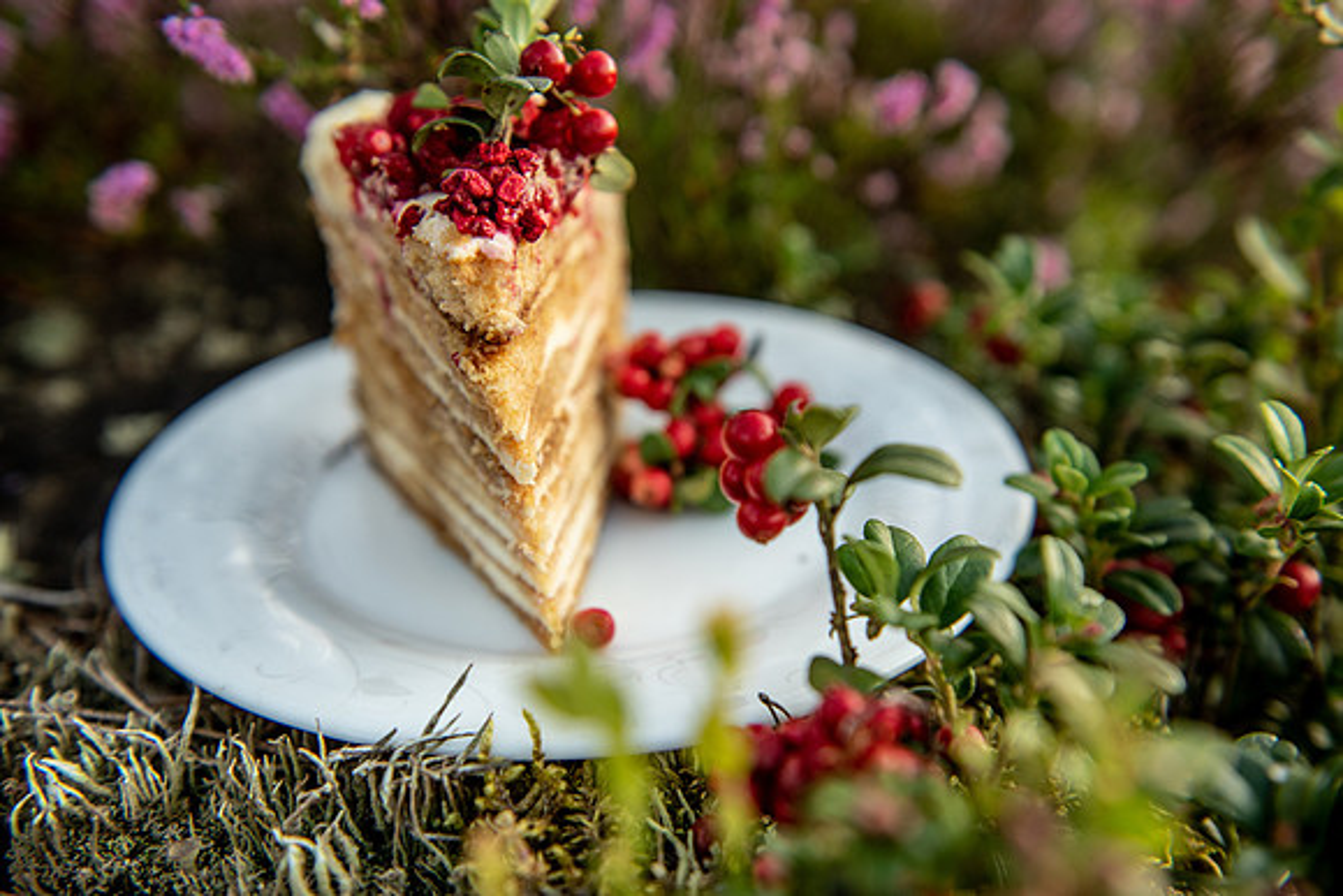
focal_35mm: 38
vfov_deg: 35.1
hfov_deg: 50.7
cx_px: 672
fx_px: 1418
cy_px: 448
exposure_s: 1/400
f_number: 2.8
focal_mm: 38
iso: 400
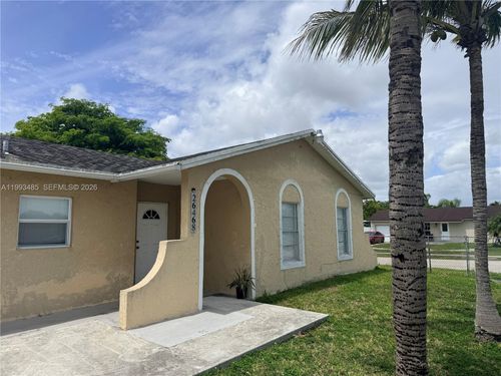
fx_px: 347
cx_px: 250
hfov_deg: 71.6
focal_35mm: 24
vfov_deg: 56.8
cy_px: 188
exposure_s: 1/8130
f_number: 1.78
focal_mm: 6.76
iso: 80
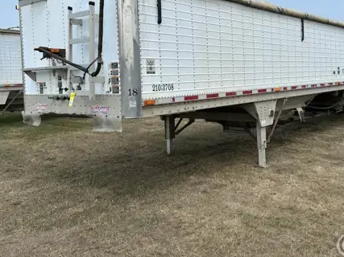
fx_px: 387
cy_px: 84
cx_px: 222
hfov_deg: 47.3
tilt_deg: -0.8
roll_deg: +1.1
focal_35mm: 39
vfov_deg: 36.4
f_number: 1.5
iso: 50
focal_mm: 5.7
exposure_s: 1/3704
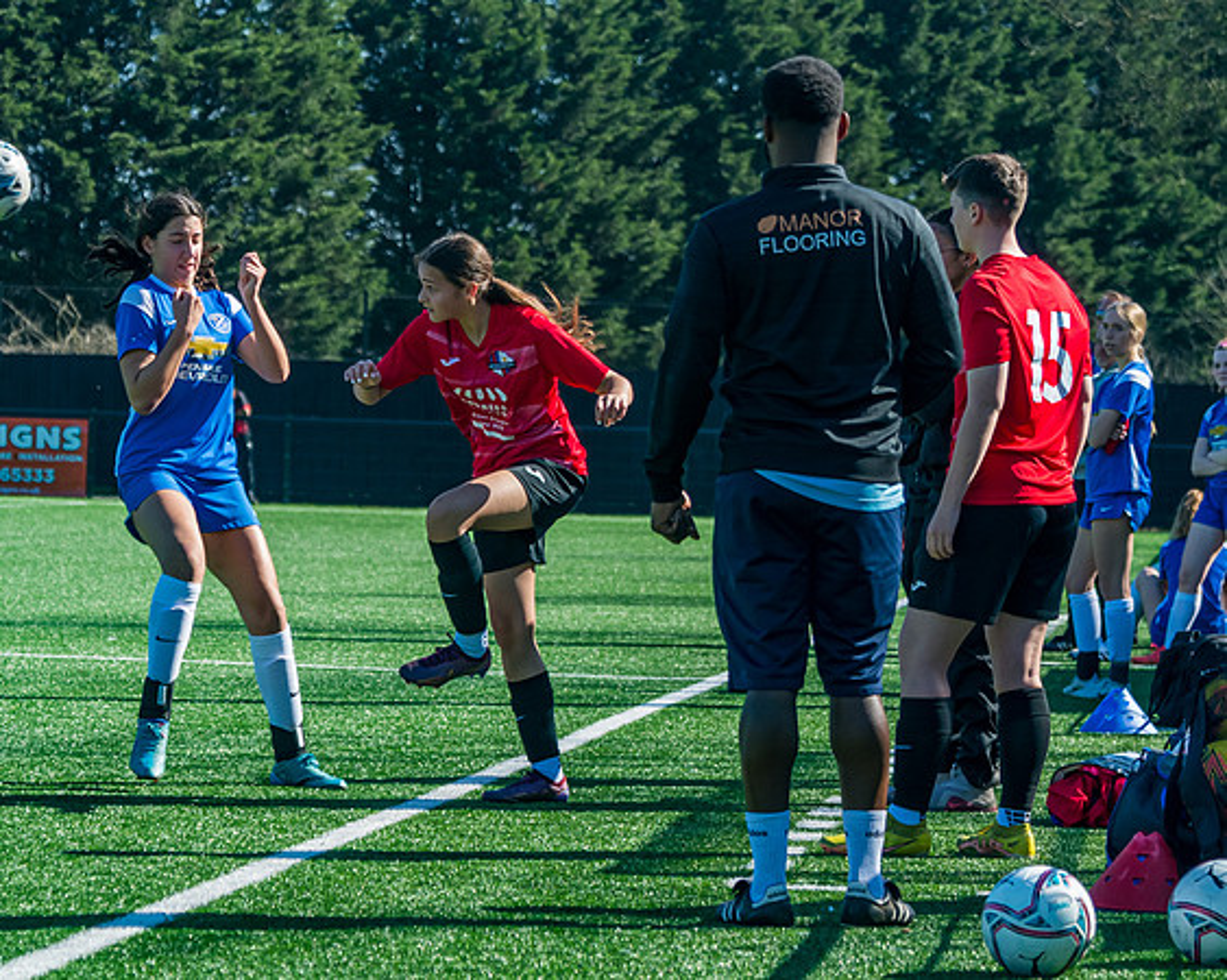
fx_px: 6132
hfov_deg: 11.4
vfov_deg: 9.1
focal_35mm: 169
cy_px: 490
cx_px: 491
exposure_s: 1/1000
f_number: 5.6
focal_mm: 100
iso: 400
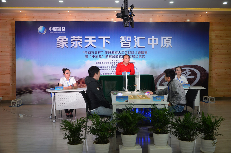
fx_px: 250
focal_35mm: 39
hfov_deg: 49.6
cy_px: 76
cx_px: 116
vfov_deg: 34.1
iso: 720
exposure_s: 1/60
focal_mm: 26
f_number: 4
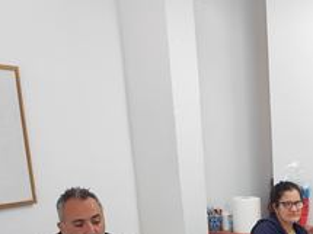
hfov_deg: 23.9
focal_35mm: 75
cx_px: 367
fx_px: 678
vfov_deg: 17.7
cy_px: 347
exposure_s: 1/100
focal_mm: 6.14
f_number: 1.65
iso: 640
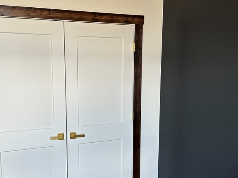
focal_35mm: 42
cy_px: 117
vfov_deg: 34.1
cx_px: 98
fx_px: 289
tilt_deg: -9.0
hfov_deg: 44.6
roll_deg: +1.4
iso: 100
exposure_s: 1/120
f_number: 1.78
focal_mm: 6.86
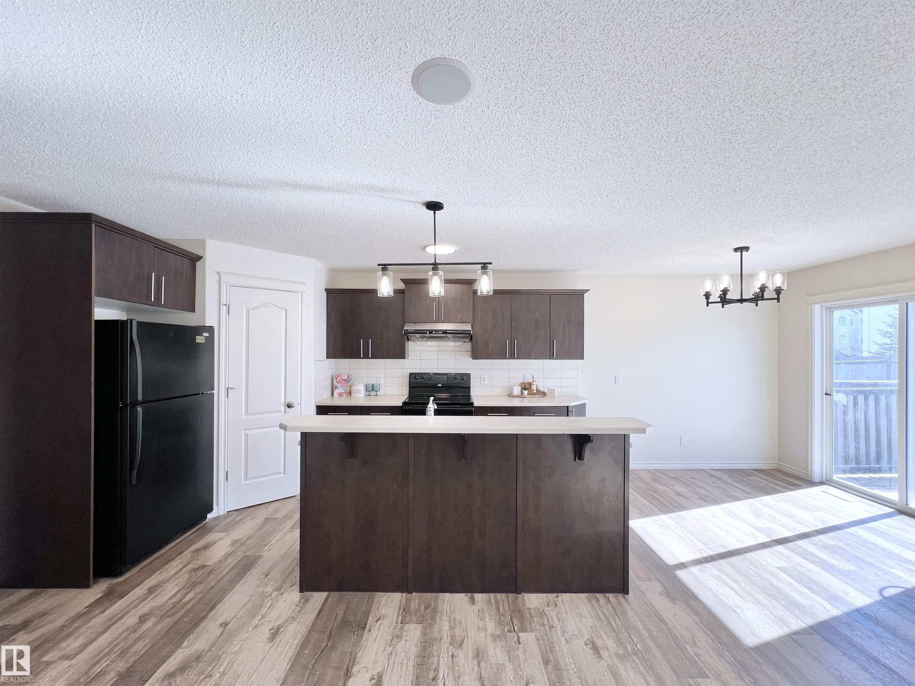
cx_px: 458
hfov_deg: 106.2
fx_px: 344
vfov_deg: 89.9
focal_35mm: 13
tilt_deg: +0.7
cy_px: 343
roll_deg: -0.1
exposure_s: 1/120
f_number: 1.8
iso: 50
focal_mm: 1.57
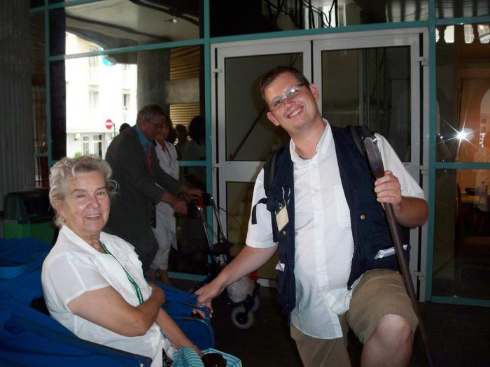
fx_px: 524
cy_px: 184
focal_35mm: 37
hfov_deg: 50.1
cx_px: 245
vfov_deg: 38.7
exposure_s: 1/30
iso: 200
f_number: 3.4
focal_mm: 7.9
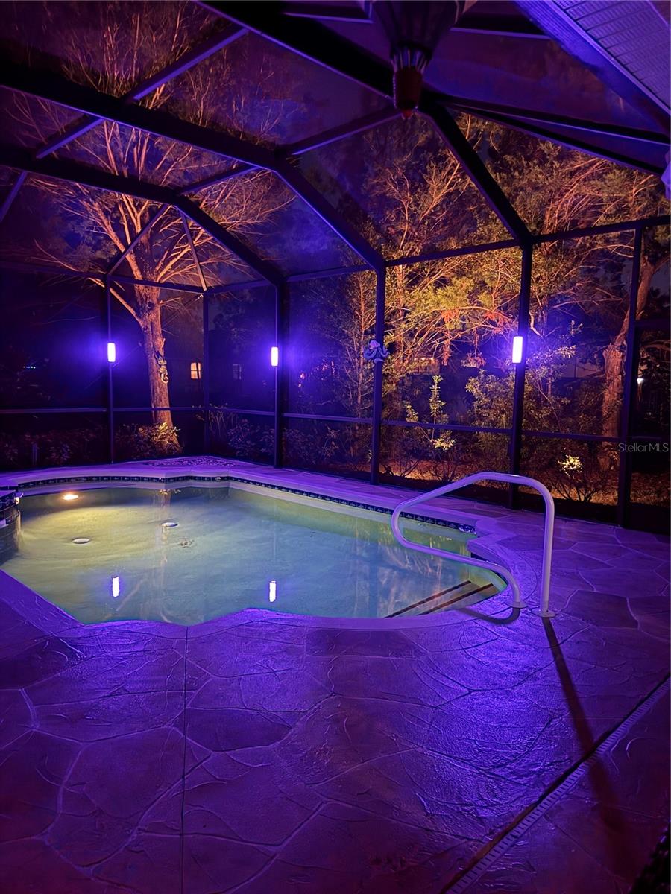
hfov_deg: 56.8
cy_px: 447
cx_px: 336
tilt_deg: -6.7
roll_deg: -0.2
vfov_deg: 71.6
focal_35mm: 24
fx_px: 620
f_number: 1.78
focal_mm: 6.76
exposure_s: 1/9
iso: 1600
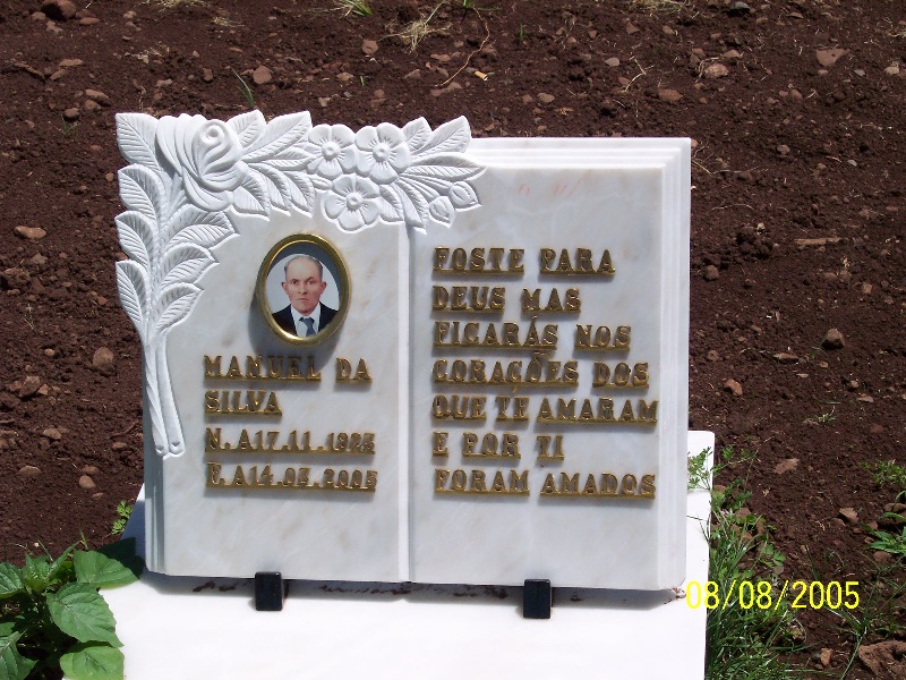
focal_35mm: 89
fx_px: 2329
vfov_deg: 16.6
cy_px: 340
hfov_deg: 22.0
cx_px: 453
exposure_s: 1/700
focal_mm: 18.7
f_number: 6.7
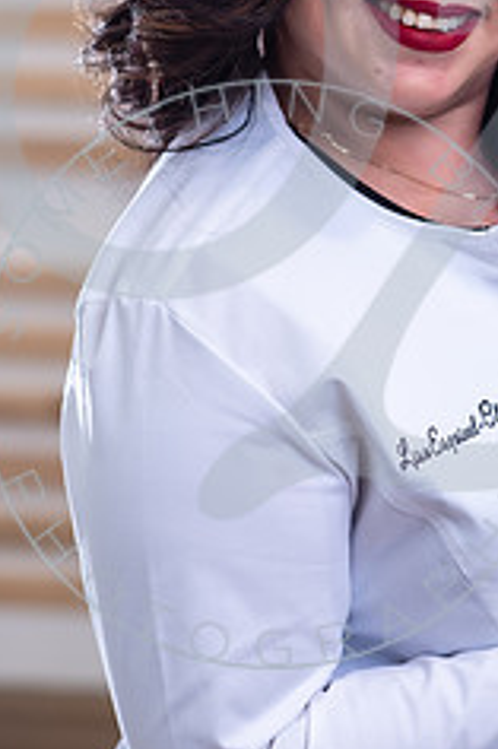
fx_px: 3366
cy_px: 133
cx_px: 416
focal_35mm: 162
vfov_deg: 12.6
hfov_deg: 8.4
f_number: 2.8
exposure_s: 1/160
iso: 100
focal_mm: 85
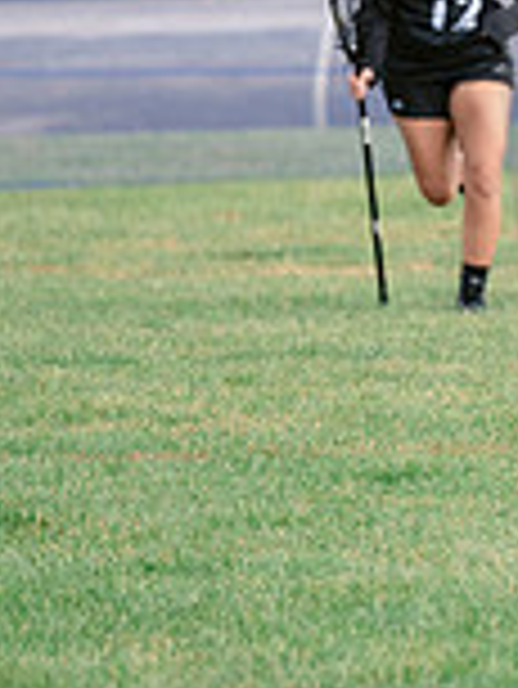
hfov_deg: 2.0
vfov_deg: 2.7
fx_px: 14505
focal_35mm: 728
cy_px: 61
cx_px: 1302
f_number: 4.5
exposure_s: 1/1250
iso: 400
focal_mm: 200
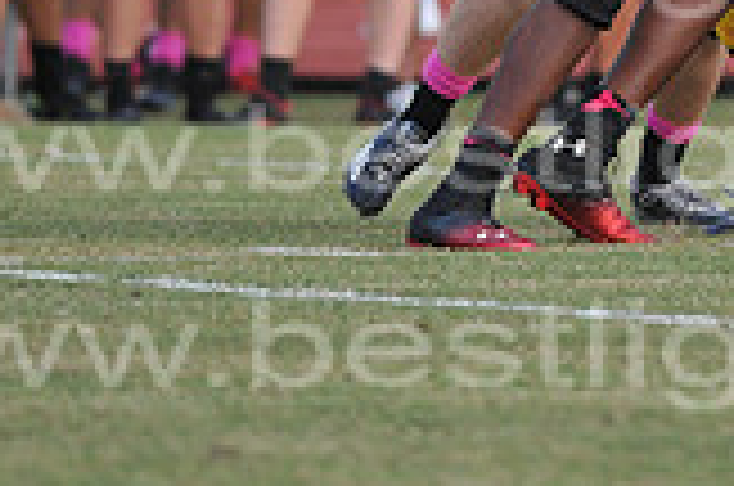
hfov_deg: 1.9
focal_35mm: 1070
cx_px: 833
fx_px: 21773
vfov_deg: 1.3
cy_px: -135
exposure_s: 1/1600
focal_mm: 300
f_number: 4
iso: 1000
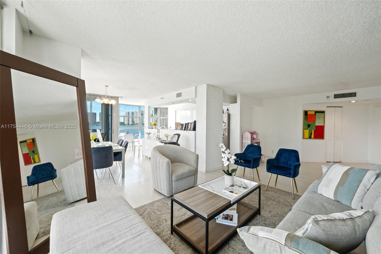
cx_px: 190
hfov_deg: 104.2
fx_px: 148
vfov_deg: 81.2
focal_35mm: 14
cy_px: 127
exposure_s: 1/13
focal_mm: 14
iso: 640
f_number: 8
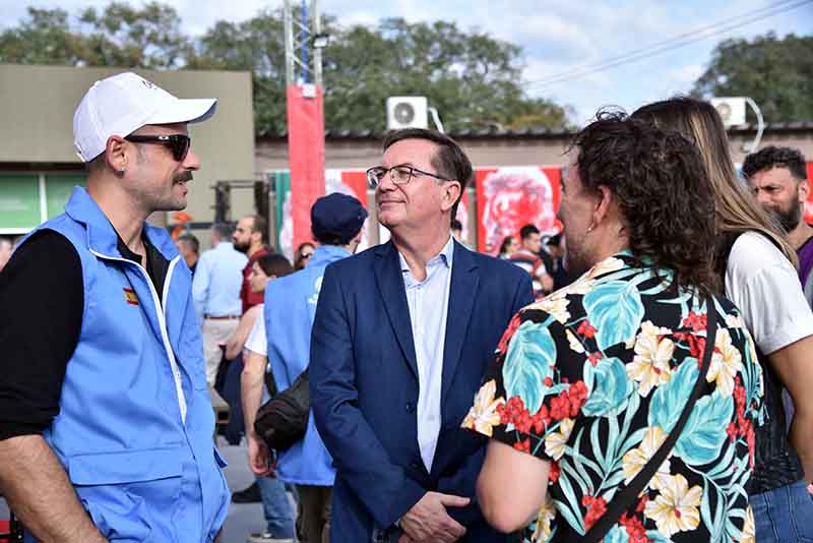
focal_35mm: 55
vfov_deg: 24.6
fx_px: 1242
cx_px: 406
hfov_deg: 36.2
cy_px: 272
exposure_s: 1/1250
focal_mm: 55
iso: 500
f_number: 5
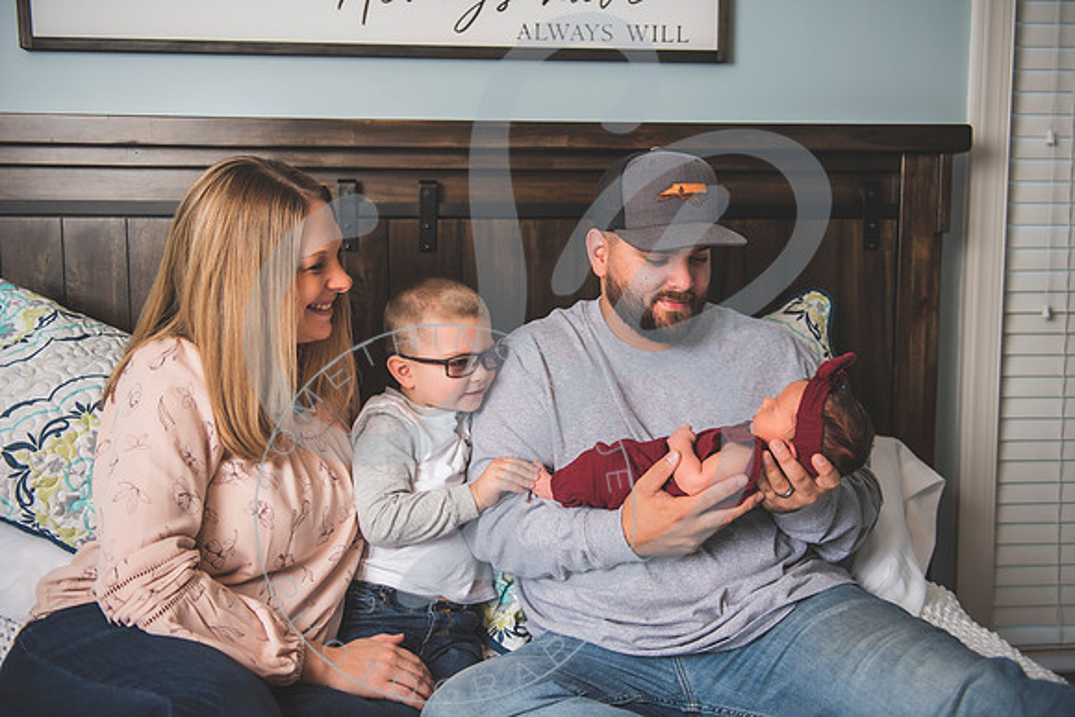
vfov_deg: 36.9
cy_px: 358
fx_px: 1075
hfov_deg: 53.1
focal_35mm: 36
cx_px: 538
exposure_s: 1/100
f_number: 2.8
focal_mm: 36
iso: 100
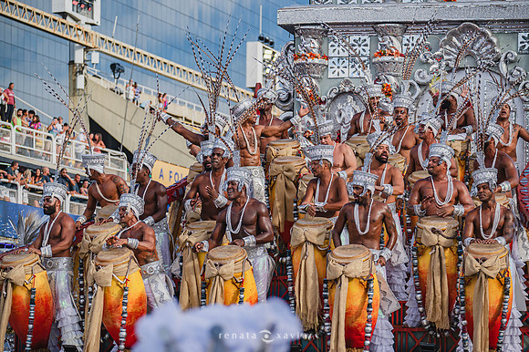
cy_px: 176
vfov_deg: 9.8
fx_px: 2056
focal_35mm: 140
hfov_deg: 14.7
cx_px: 264
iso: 400
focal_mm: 140
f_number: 5.6
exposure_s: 1/1600
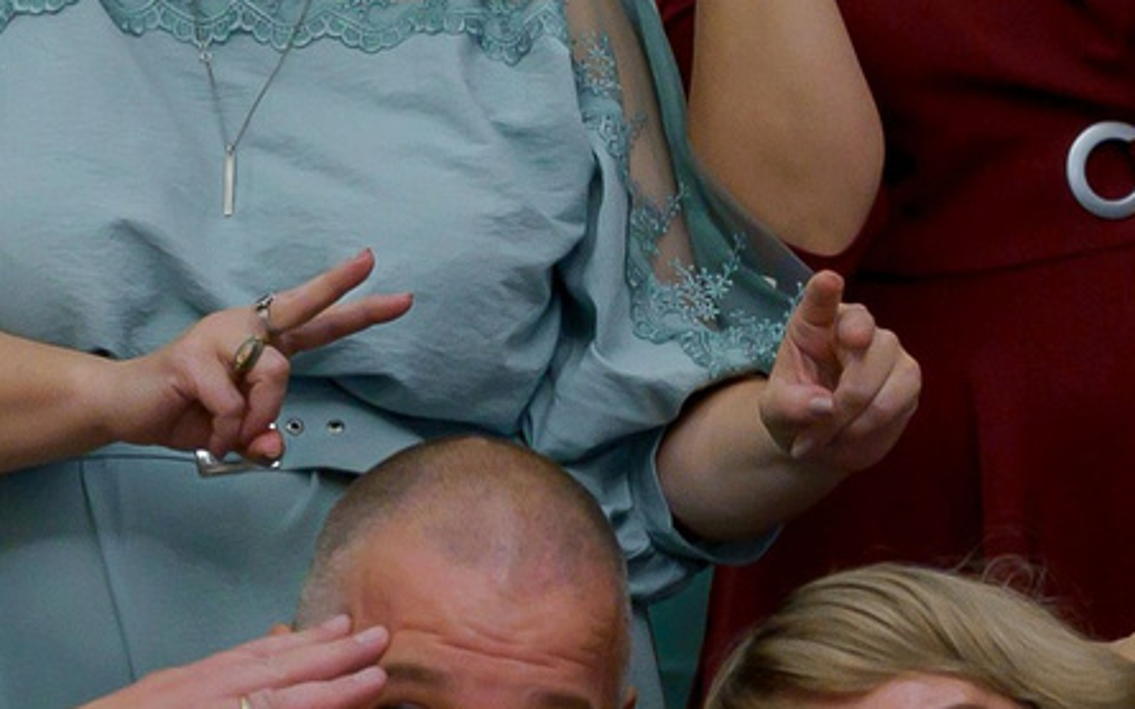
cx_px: 1120
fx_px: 6711
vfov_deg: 6.0
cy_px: 644
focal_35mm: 217
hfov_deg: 9.6
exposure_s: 1/125
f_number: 2.5
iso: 1600
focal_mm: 37
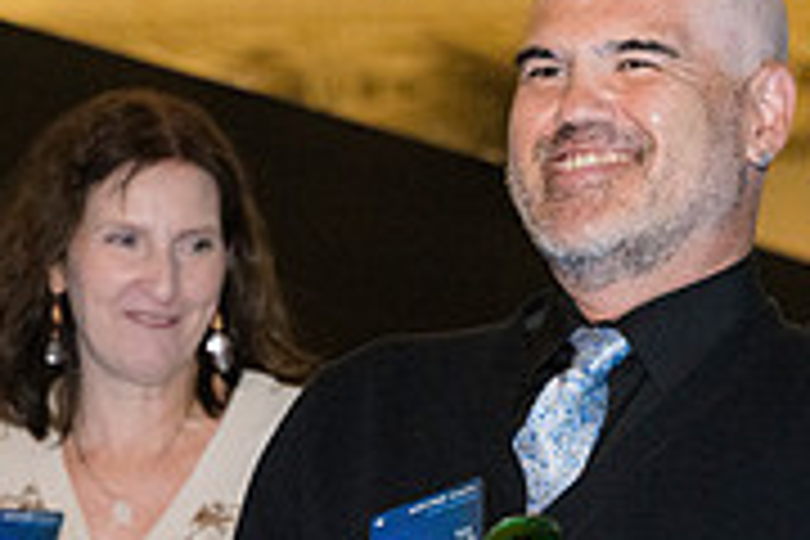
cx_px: 783
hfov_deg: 8.5
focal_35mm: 241
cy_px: 623
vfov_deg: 5.7
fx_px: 5422
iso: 3200
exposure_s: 1/125
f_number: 4
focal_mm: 75
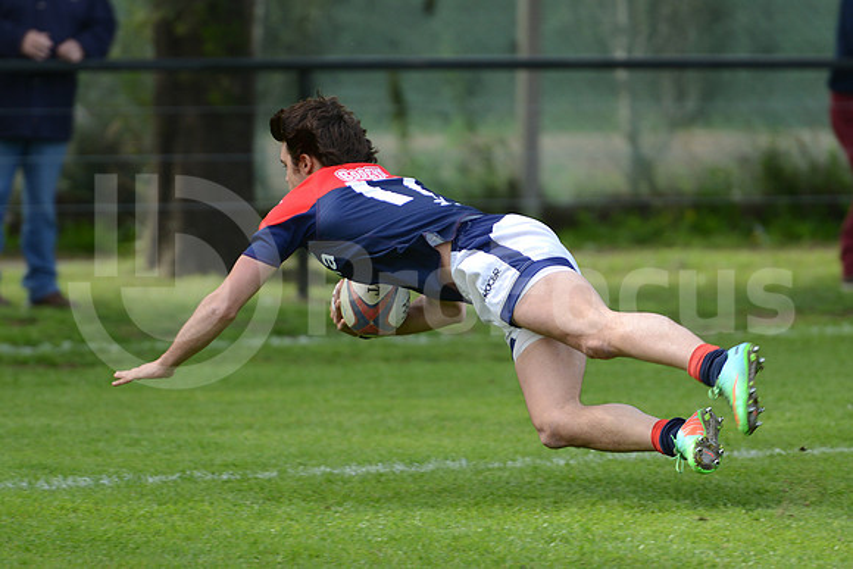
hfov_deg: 7.6
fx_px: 6399
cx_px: 426
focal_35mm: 270
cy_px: 284
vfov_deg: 5.1
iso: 400
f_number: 4
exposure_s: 1/800
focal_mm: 270
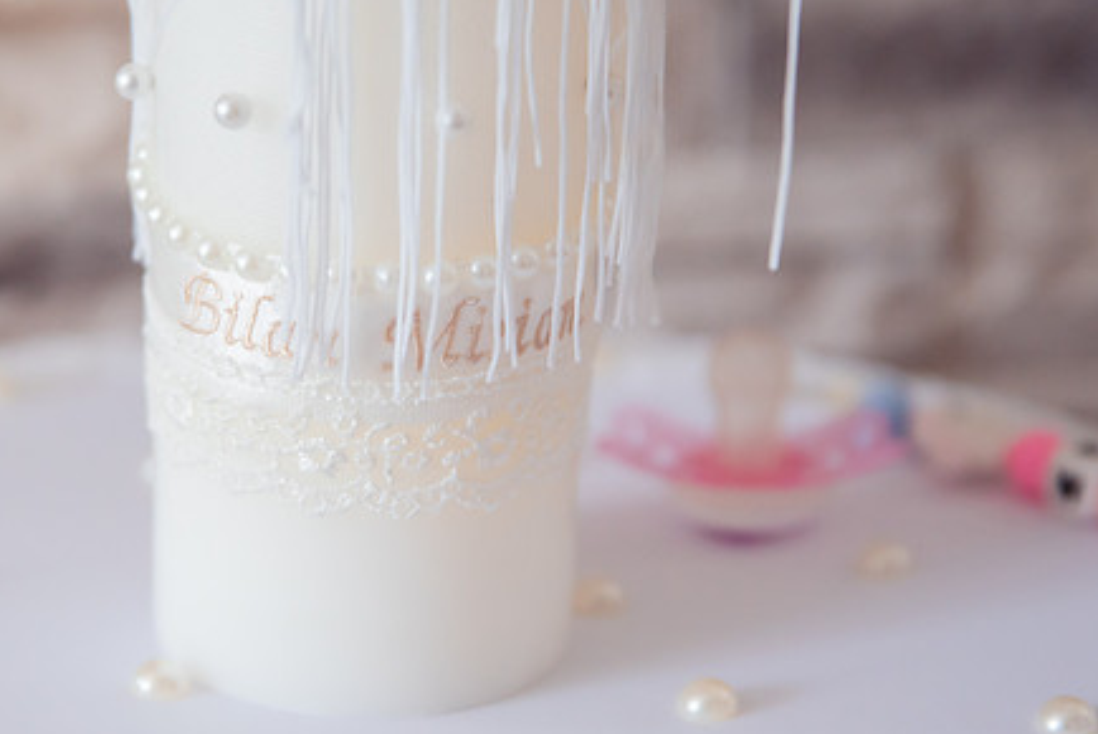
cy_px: 328
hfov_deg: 17.1
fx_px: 3632
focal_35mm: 119
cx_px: 305
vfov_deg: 11.5
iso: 1250
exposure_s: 1/125
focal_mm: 70
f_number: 2.8
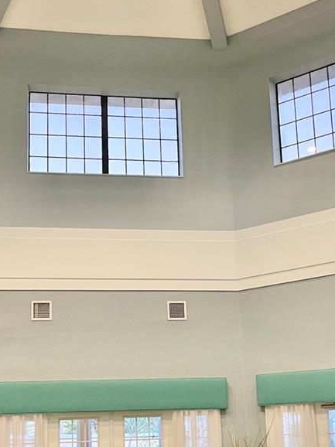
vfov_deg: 35.3
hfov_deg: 27.0
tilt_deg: +11.8
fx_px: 697
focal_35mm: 54
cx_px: 166
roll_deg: +0.8
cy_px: 282
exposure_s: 1/60
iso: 400
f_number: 1.6
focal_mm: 5.1
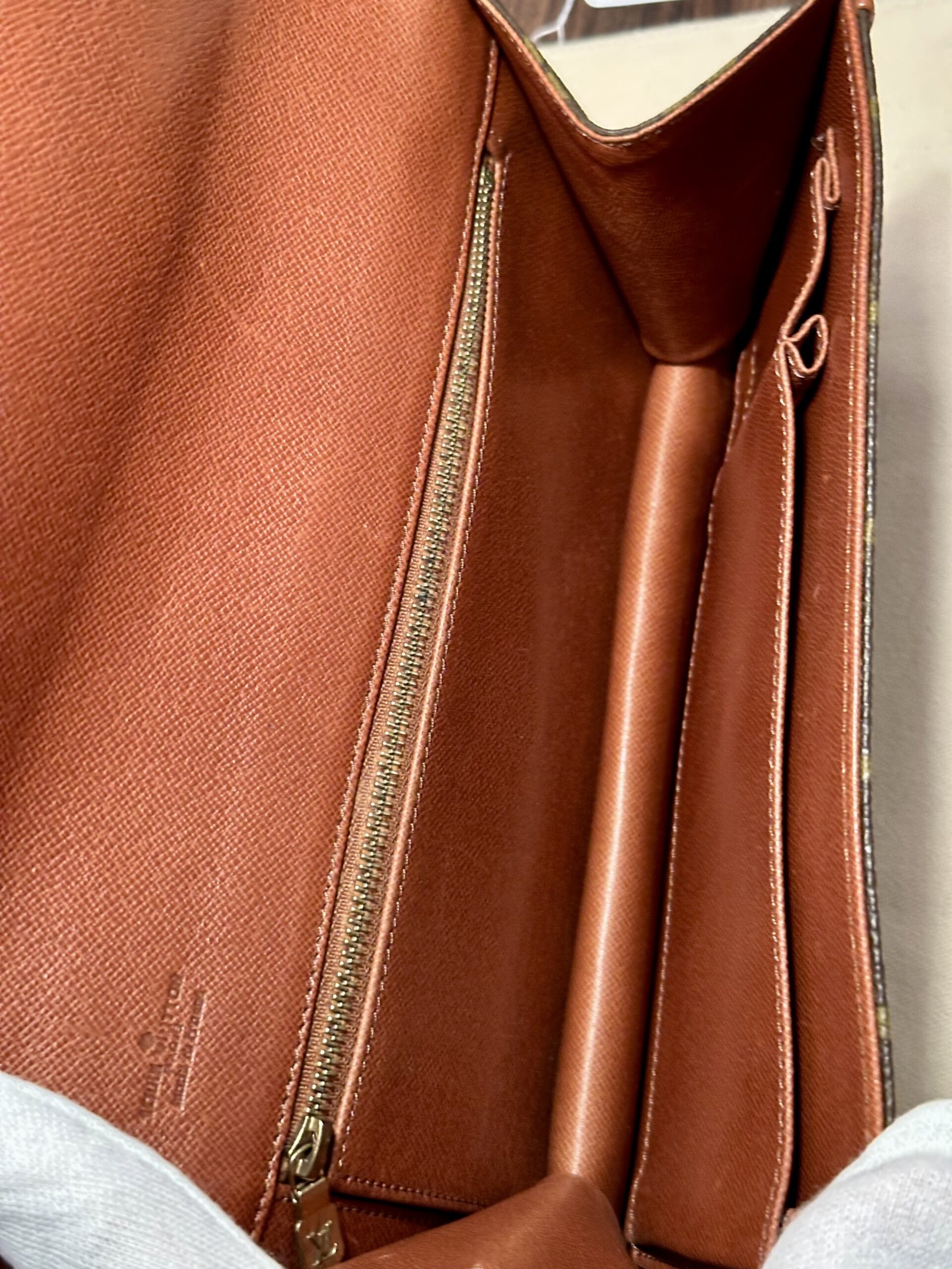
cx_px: 476
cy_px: 634
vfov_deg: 39.7
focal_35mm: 48
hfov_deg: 30.3
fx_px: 1760
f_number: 1.78
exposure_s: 1/50
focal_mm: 6.86
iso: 250
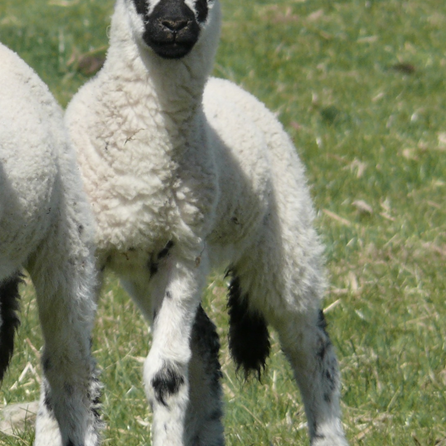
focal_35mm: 899
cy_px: 213
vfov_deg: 1.9
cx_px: 13
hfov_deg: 1.9
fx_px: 13105
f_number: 5.6
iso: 100
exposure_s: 1/400
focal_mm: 88.8
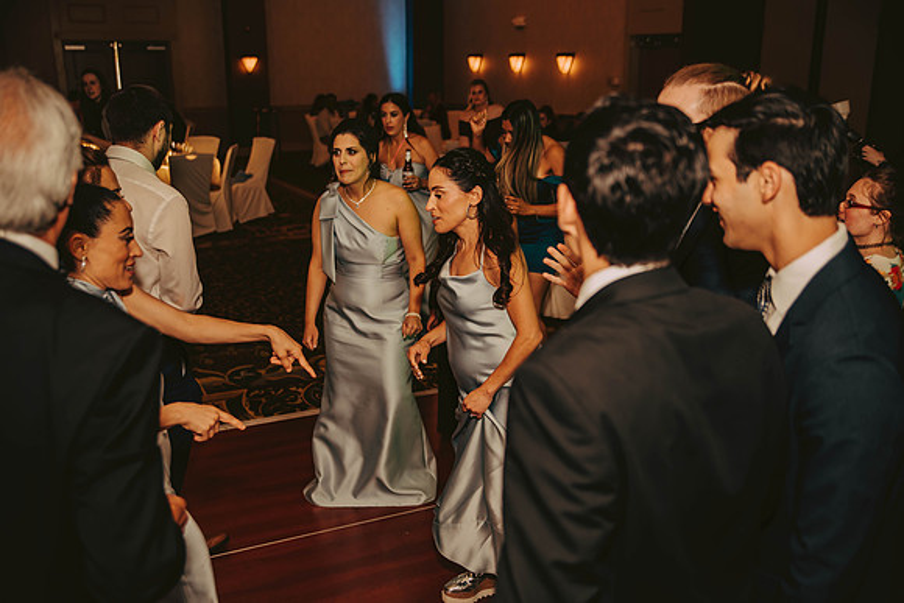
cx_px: 452
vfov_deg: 36.9
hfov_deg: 53.1
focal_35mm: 36
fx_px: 904
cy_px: 302
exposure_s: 1/60
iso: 500
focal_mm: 36
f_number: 2.8
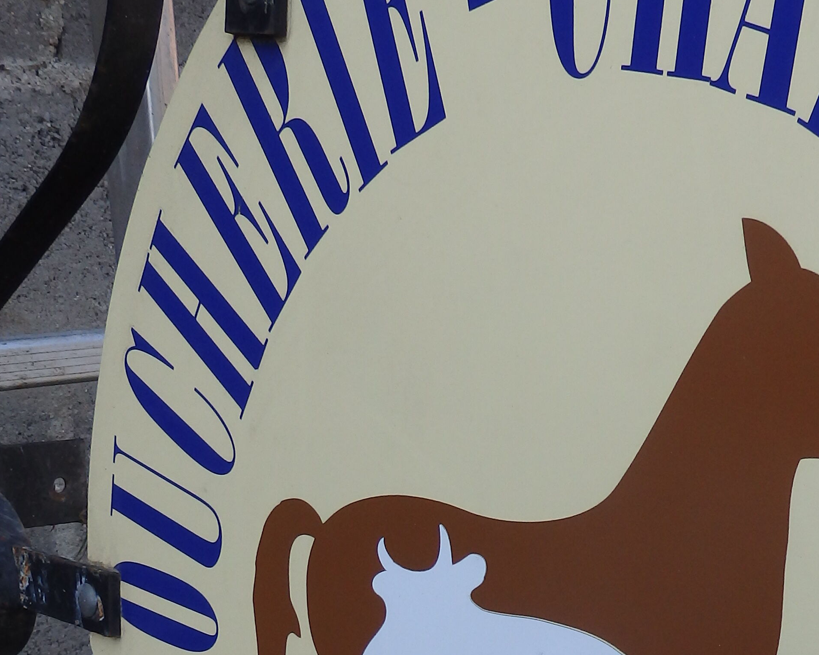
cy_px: 715
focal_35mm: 59
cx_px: 580
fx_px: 1430
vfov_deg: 24.2
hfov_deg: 31.6
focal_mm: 4.5
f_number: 3
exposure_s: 1/800
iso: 125
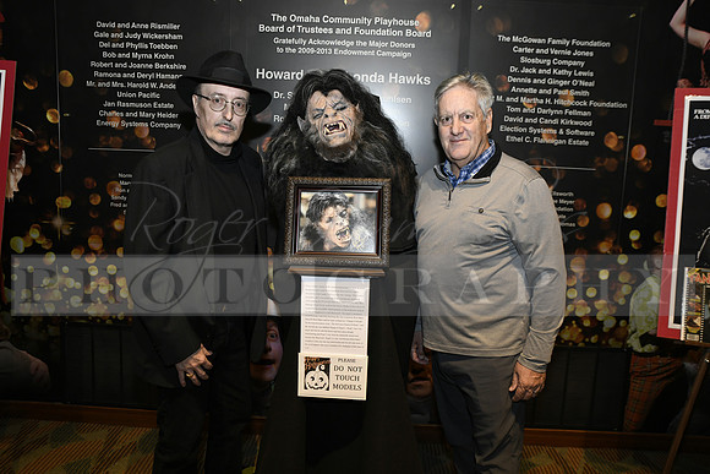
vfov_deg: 45.0
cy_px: 237
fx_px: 572
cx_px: 355
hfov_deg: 63.6
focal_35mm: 29
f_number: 5.6
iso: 1600
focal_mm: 29
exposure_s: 1/60
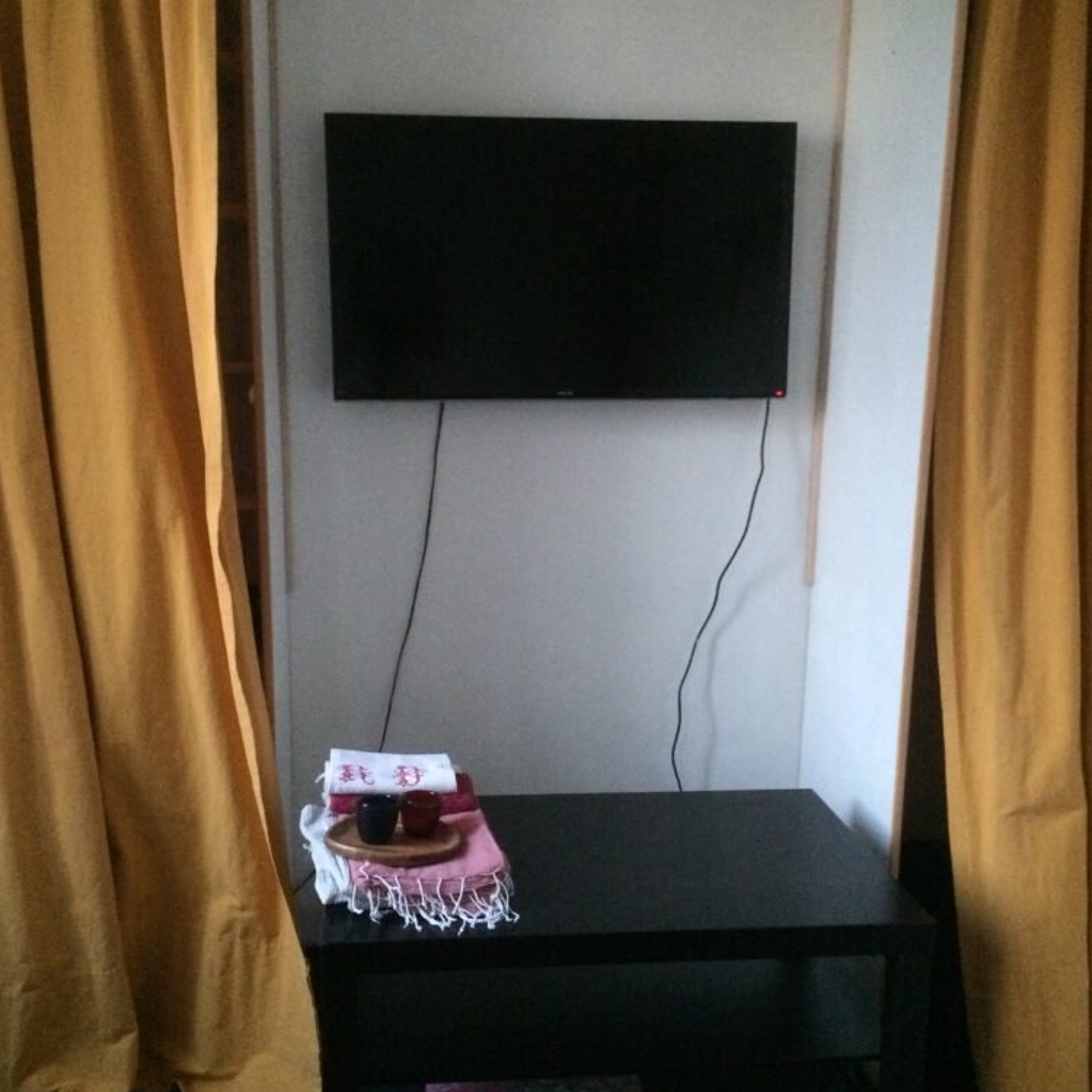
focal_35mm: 35
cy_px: 571
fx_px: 1249
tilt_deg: -11.5
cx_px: 543
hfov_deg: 47.2
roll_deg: -0.5
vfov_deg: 47.2
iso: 400
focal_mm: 4.15
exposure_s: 1/17
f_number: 2.2
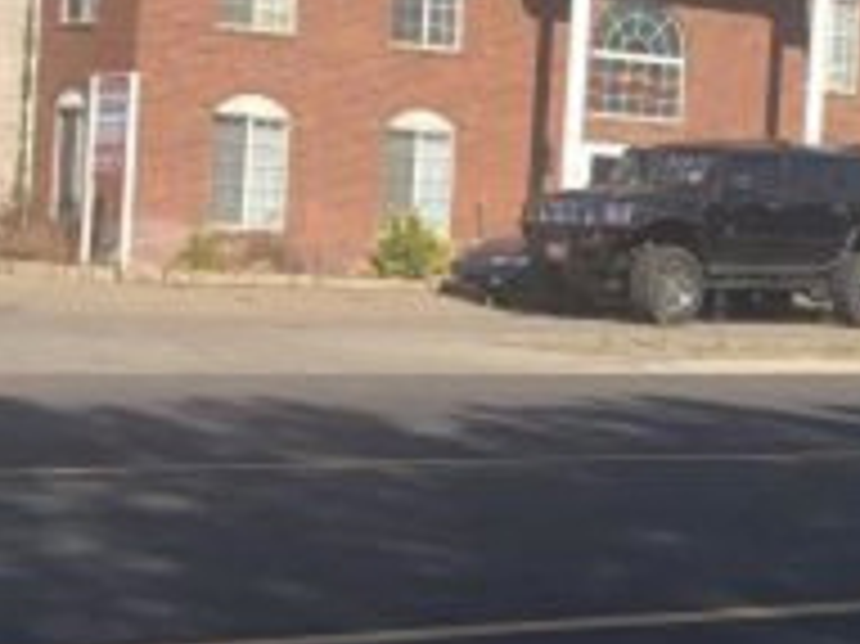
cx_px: 342
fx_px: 2334
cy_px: 275
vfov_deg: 15.7
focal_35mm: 94
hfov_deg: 20.9
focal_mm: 4
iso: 20
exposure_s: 1/1799
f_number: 1.8
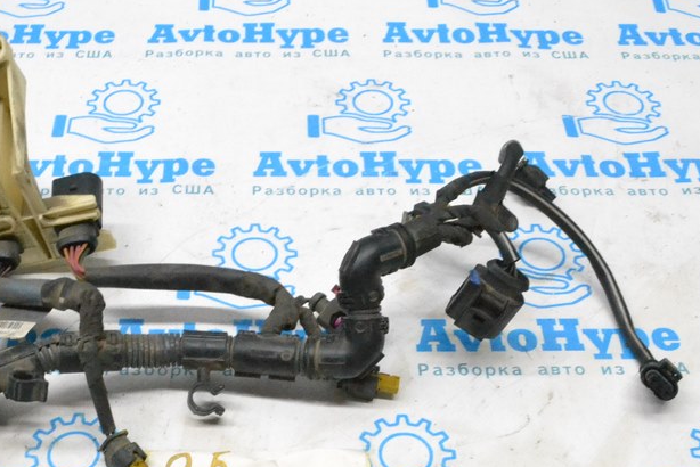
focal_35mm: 55
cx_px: 225
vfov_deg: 24.4
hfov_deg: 35.8
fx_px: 1070
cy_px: 340
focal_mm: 22
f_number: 13
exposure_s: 1/100
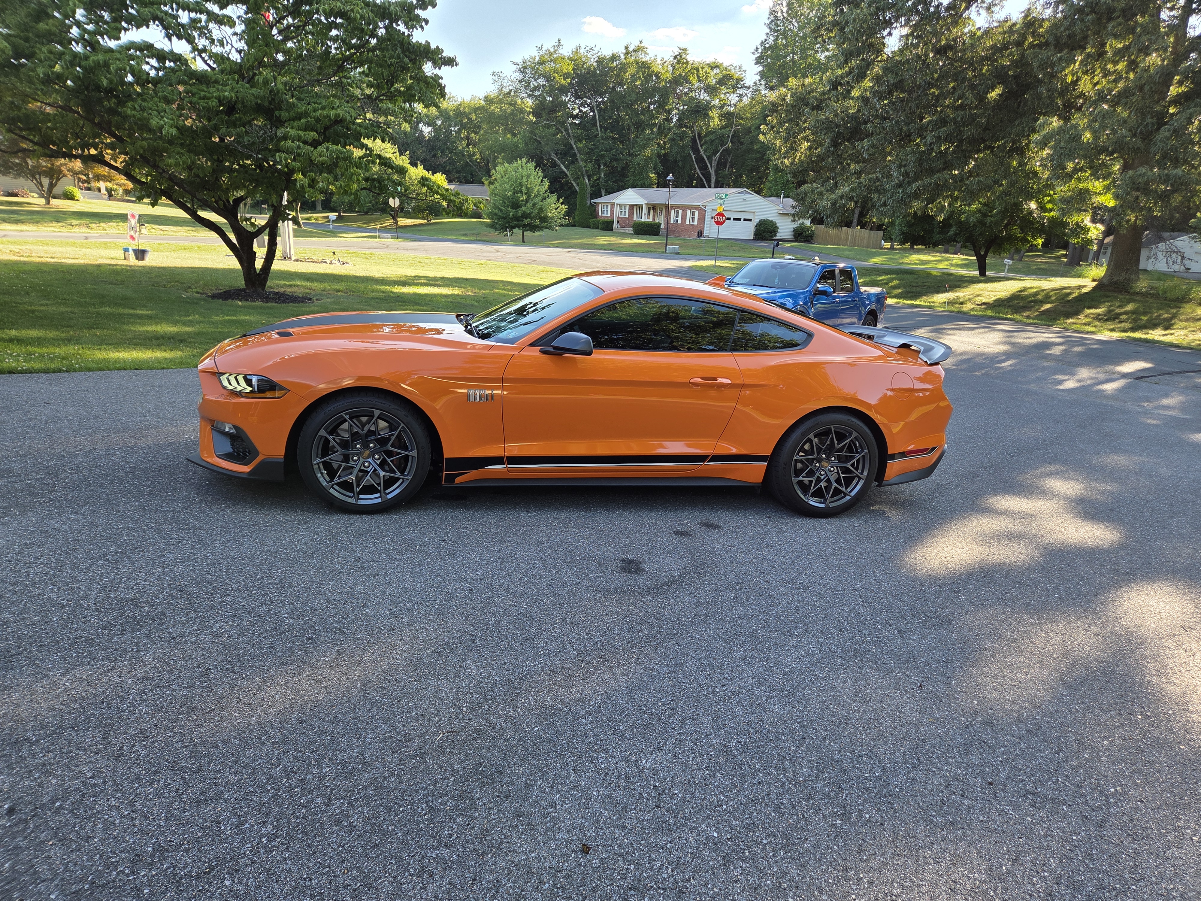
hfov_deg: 73.9
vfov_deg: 58.9
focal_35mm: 23
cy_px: 450
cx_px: 600
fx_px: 798
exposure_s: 1/681
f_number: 1.8
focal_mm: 5.4
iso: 80
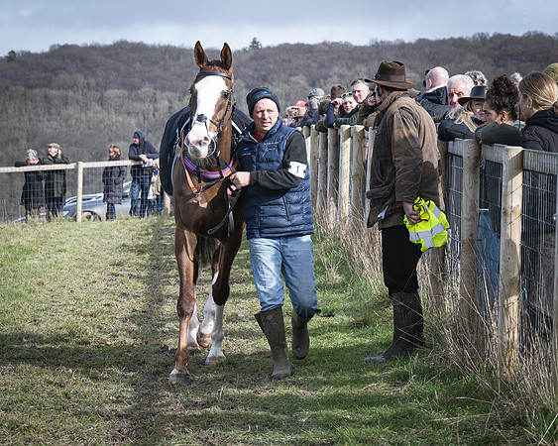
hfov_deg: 12.9
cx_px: 281
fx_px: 2477
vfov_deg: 10.3
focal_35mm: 150
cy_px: 244
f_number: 5.6
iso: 400
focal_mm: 70
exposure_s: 1/800
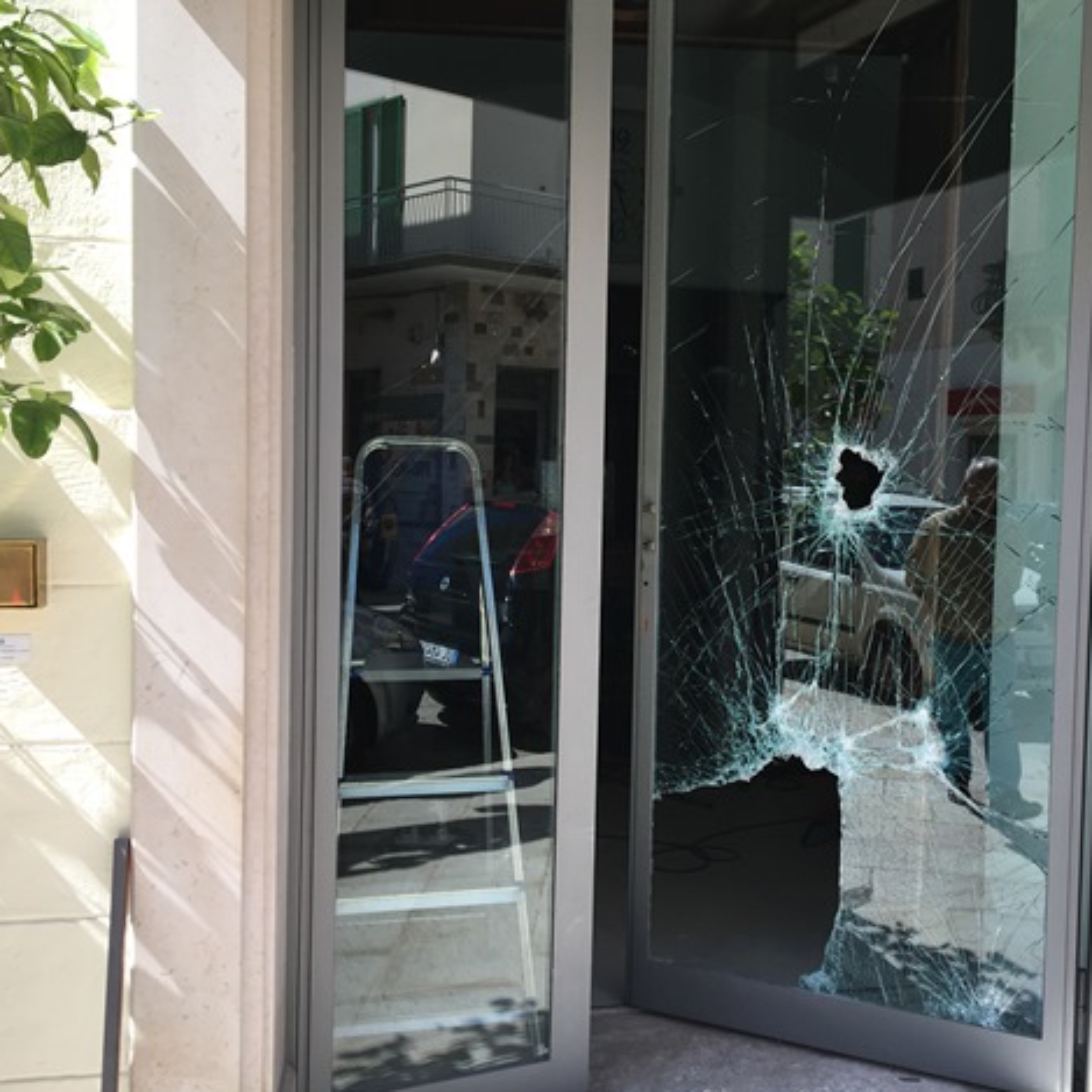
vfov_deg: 47.2
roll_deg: -1.8
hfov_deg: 46.8
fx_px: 1249
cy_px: 540
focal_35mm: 35
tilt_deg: -2.6
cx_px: 675
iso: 25
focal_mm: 4.15
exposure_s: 1/475
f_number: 2.2
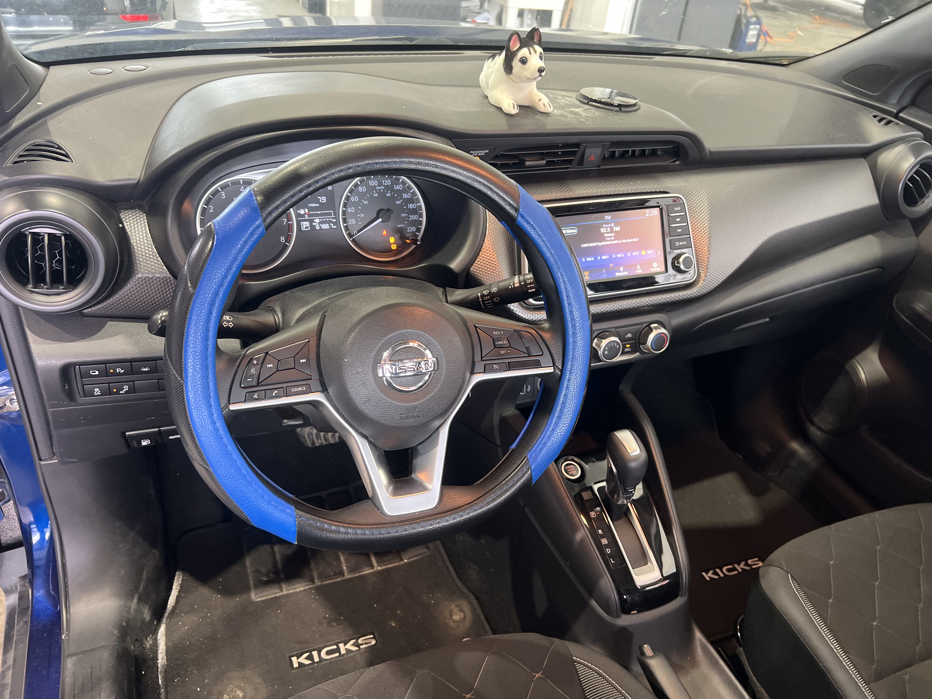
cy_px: 350
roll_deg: -5.9
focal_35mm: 26
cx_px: 466
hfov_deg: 67.3
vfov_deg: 53.1
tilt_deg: -35.0
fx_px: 700
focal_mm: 5.7
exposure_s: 1/60
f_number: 1.5
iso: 250
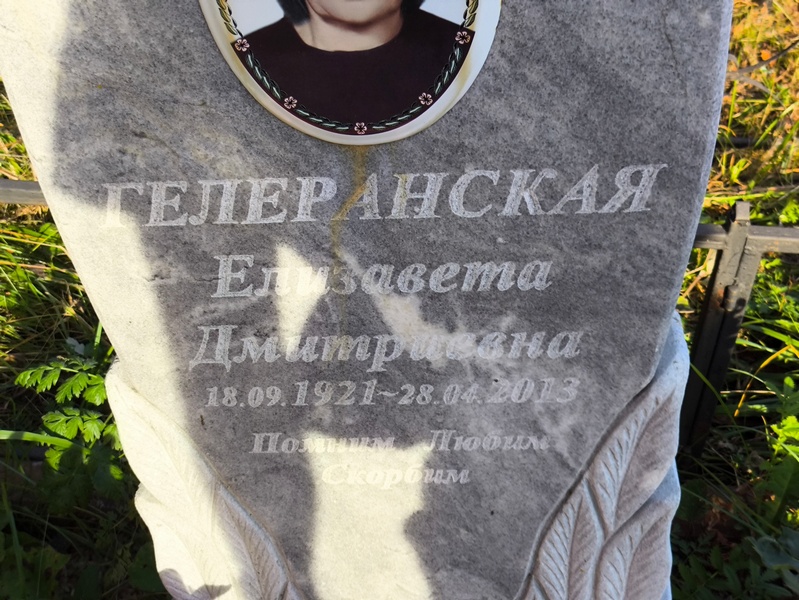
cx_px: 400
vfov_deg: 29.1
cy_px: 300
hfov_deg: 38.2
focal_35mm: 50
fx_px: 1155
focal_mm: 4.71
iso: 50
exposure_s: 1/791
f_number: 1.7
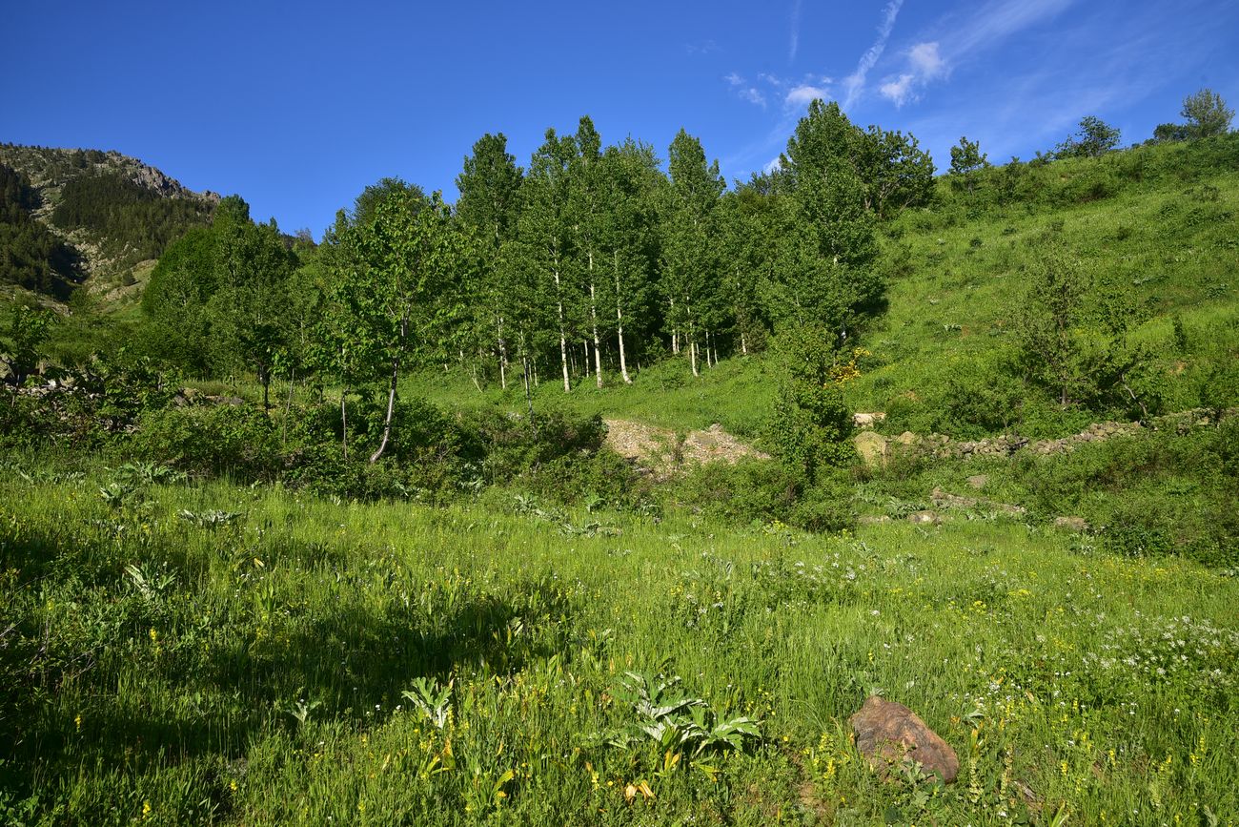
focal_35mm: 50
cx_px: 620
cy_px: 414
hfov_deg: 39.6
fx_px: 1721
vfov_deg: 27.0
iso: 160
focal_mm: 50
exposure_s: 1/200
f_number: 10
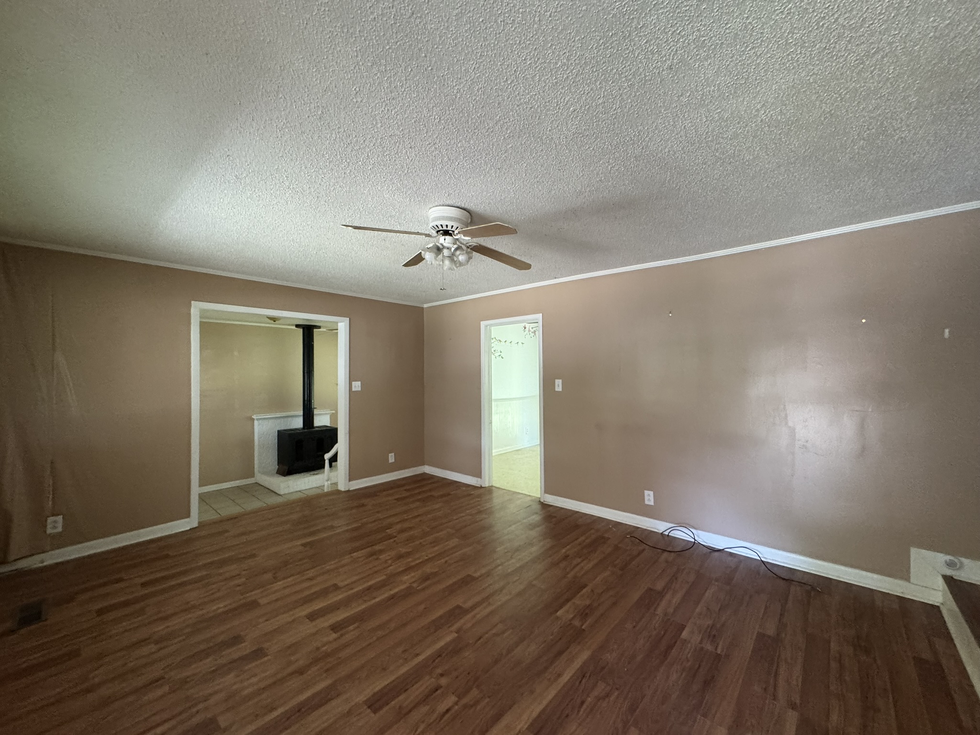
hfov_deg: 102.1
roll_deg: +0.1
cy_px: 368
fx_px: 396
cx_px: 490
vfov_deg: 85.7
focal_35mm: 14
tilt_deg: +0.8
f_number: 2.2
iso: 500
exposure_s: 1/60
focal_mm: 2.22
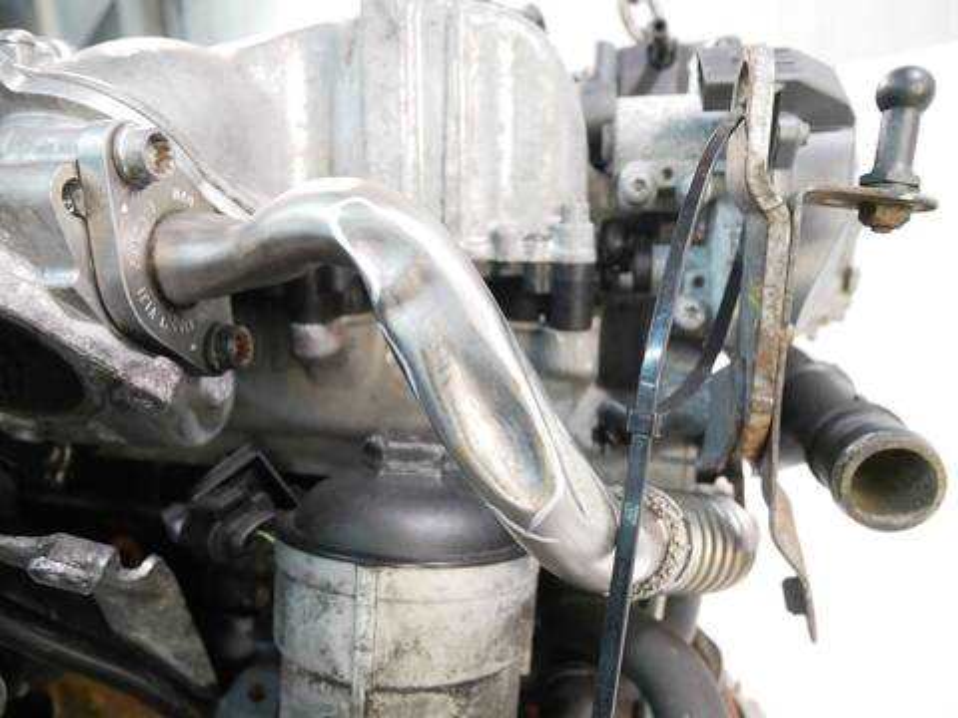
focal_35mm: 24
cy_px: 359
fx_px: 664
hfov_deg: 71.6
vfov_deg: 56.8
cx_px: 479
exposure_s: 1/80
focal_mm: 12
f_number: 3.5
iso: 3200
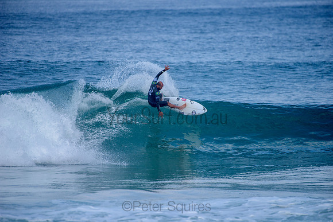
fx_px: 4627
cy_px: 111
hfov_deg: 4.1
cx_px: 166
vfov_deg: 2.8
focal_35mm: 500
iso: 220
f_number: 5.6
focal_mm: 500
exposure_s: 1/2000
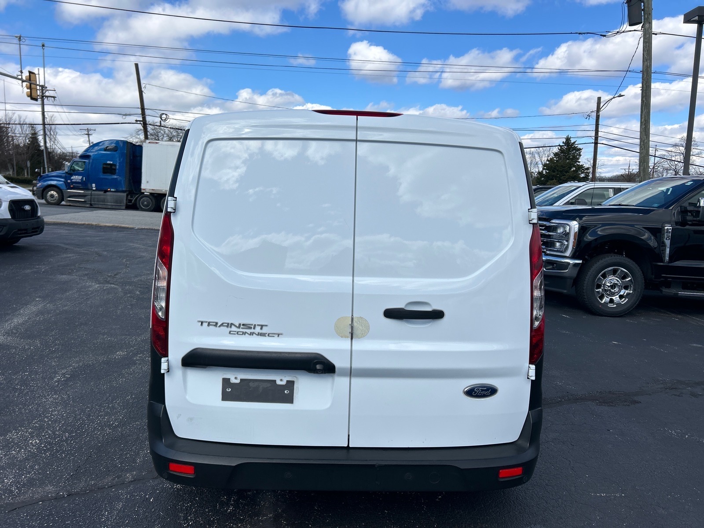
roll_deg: -1.7
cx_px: 352
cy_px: 264
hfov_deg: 67.3
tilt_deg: -8.1
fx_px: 529
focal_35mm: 26
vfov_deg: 53.1
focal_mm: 5.7
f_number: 1.5
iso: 50
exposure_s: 1/5587
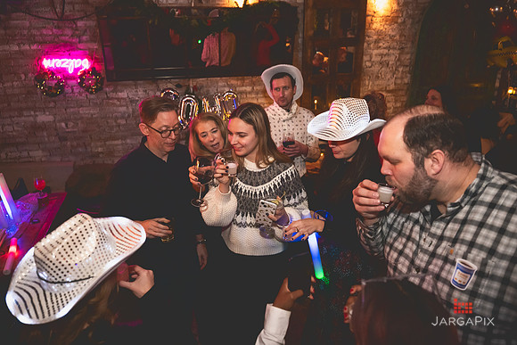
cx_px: 245
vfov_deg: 50.5
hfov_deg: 70.5
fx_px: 366
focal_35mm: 25
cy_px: 163
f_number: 2.8
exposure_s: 1/100
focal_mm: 24
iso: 3200
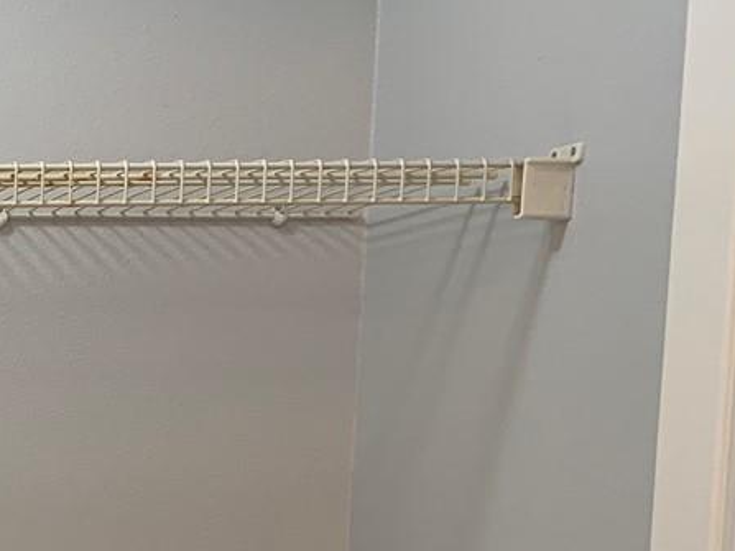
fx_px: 1974
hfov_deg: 18.1
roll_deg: +0.6
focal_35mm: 93
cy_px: 748
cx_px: -462
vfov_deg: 15.0
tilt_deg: -8.4
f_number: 1.8
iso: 64
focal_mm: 4.25
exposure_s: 1/60
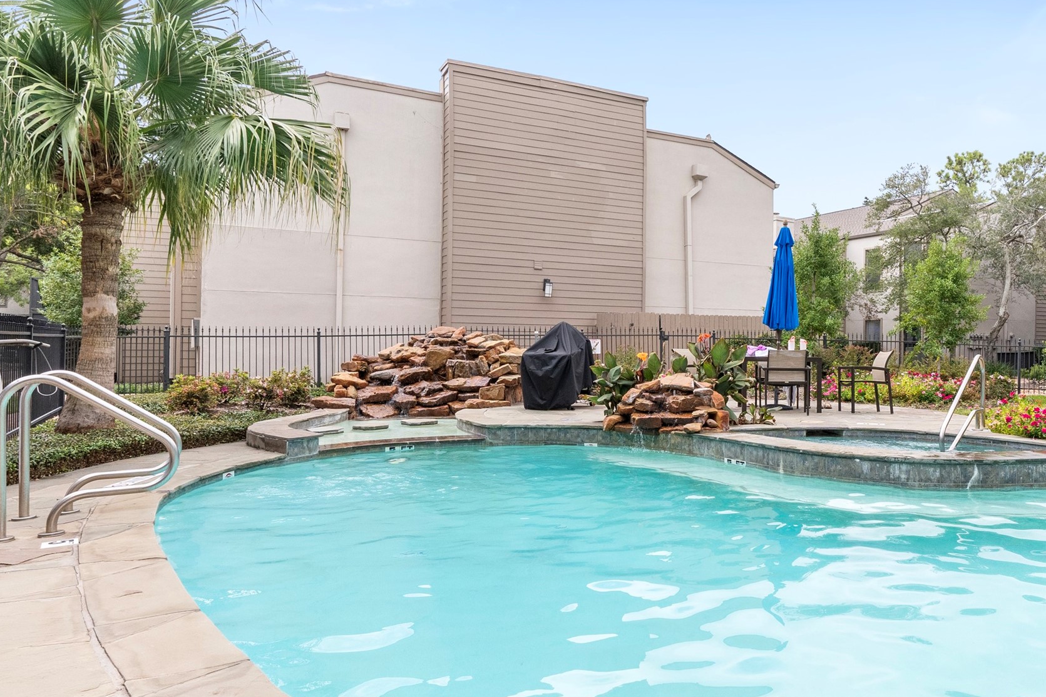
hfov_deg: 68.1
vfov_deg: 49.5
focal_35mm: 26
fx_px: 755
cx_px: 664
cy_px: 323
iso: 800
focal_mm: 13.4
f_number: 9
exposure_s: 1/640
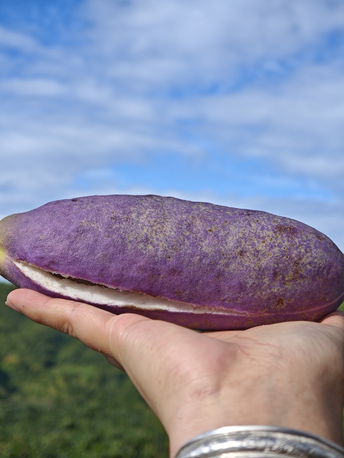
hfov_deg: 24.4
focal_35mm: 60
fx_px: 795
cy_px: 229
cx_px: 172
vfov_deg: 32.2
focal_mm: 9
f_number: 2
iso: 50
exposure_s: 1/449
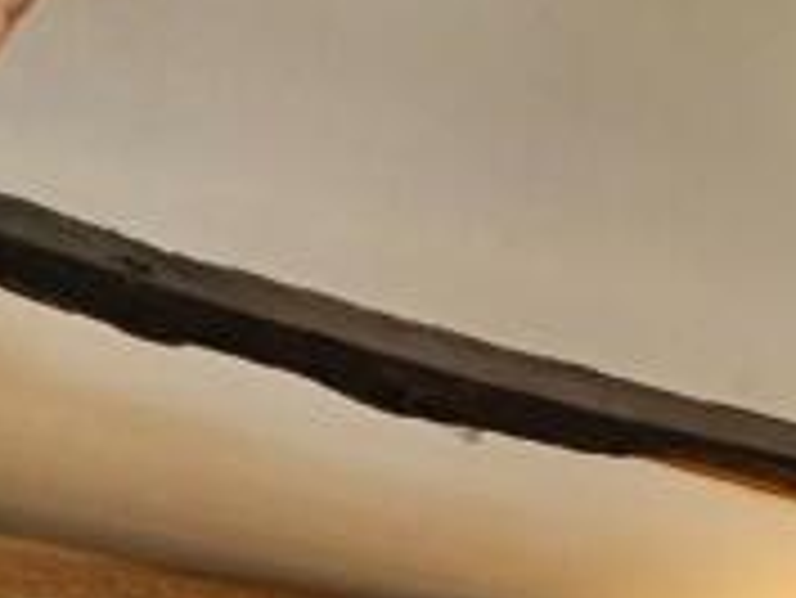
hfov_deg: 19.5
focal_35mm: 75
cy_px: 1542
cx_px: 1426
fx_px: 1726
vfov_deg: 13.1
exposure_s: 1/50
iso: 125
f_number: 2.2
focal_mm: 2.2
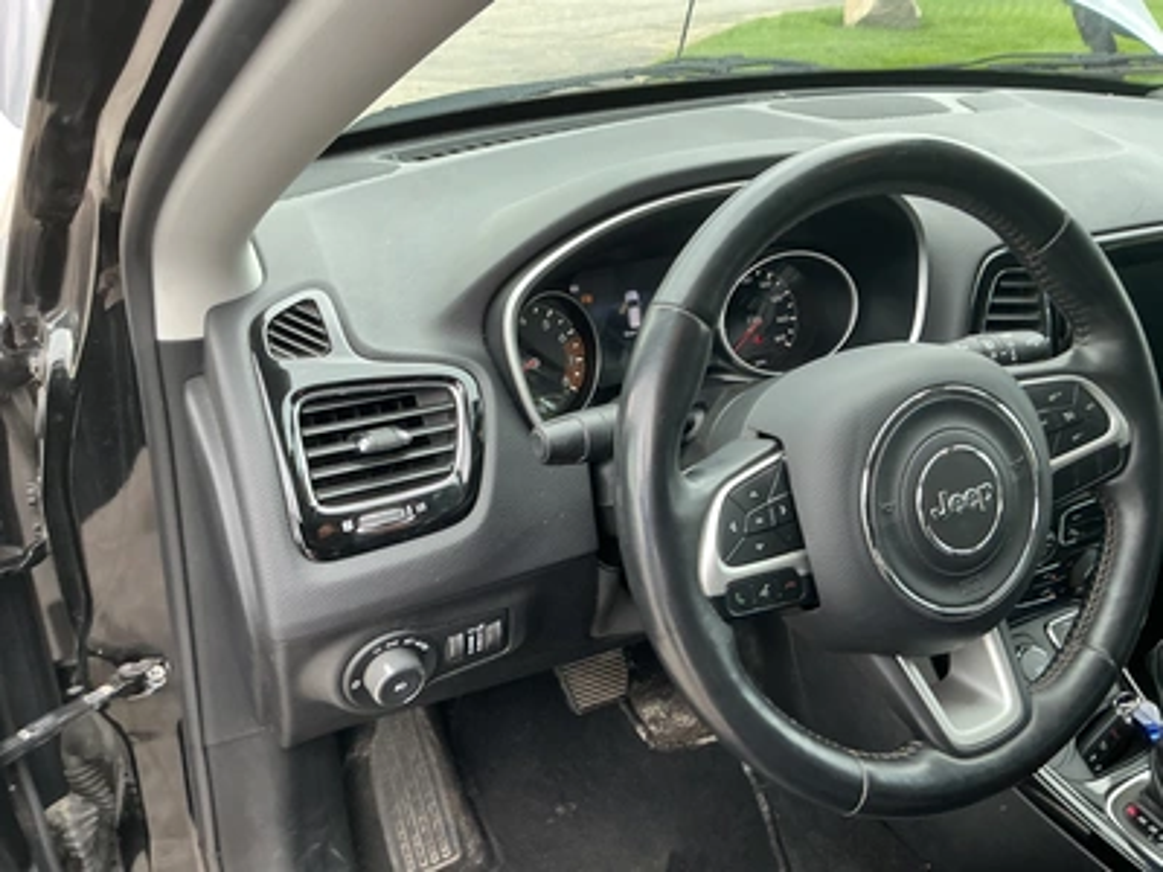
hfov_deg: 63.4
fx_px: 941
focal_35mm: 28
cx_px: 582
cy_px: 436
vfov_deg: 49.7
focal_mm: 3
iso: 50
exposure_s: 1/122
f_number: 1.8
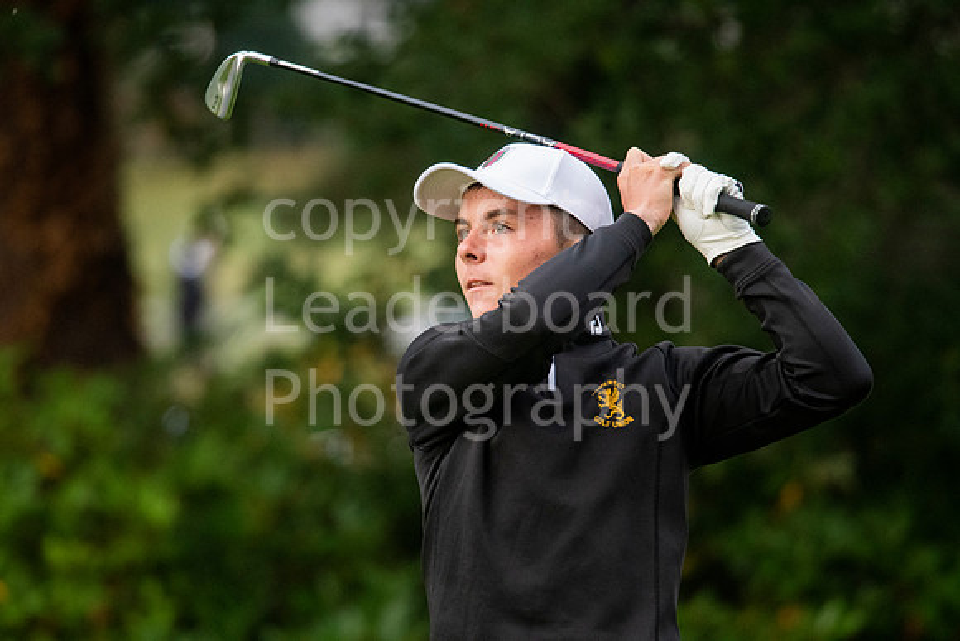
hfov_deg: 4.6
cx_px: 480
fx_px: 12002
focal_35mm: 450
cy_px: 320
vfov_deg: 3.1
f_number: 4
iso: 3200
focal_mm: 300
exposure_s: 1/1000
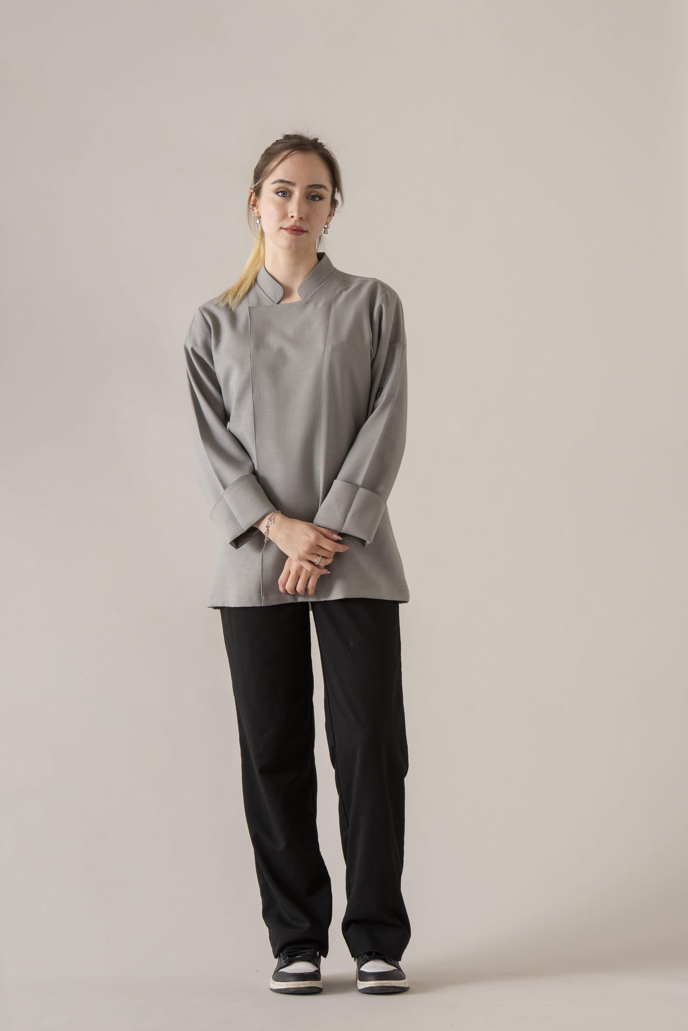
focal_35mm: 122
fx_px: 3494
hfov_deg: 11.2
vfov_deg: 16.8
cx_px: 344
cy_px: 516
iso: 320
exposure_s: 1/160
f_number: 11
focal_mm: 122
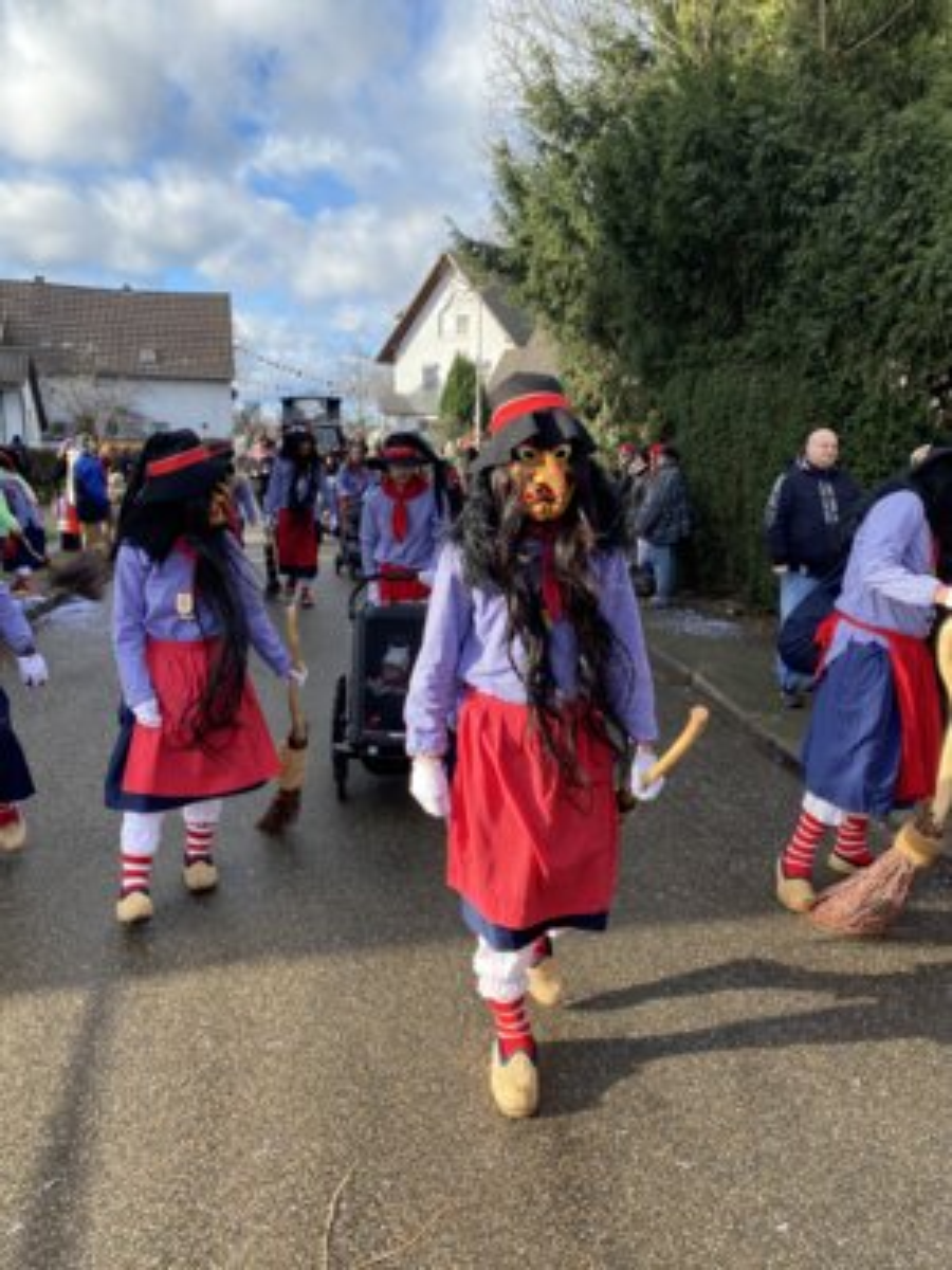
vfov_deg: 67.3
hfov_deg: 53.1
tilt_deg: -12.9
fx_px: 953
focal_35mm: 26
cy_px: 635
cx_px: 476
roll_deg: +1.8
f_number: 1.8
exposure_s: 1/630
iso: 32
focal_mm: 4.25
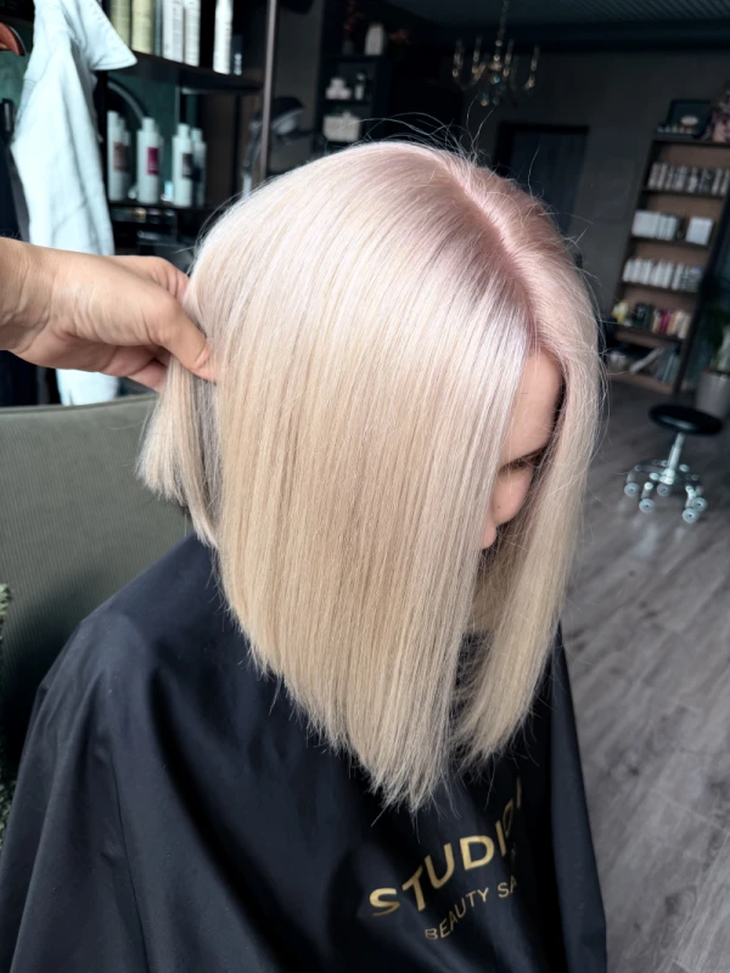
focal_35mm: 24
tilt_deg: -22.5
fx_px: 675
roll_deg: -7.8
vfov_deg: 71.6
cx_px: 365
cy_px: 486
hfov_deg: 56.8
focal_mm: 6.76
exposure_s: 1/121
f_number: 1.78
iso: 100
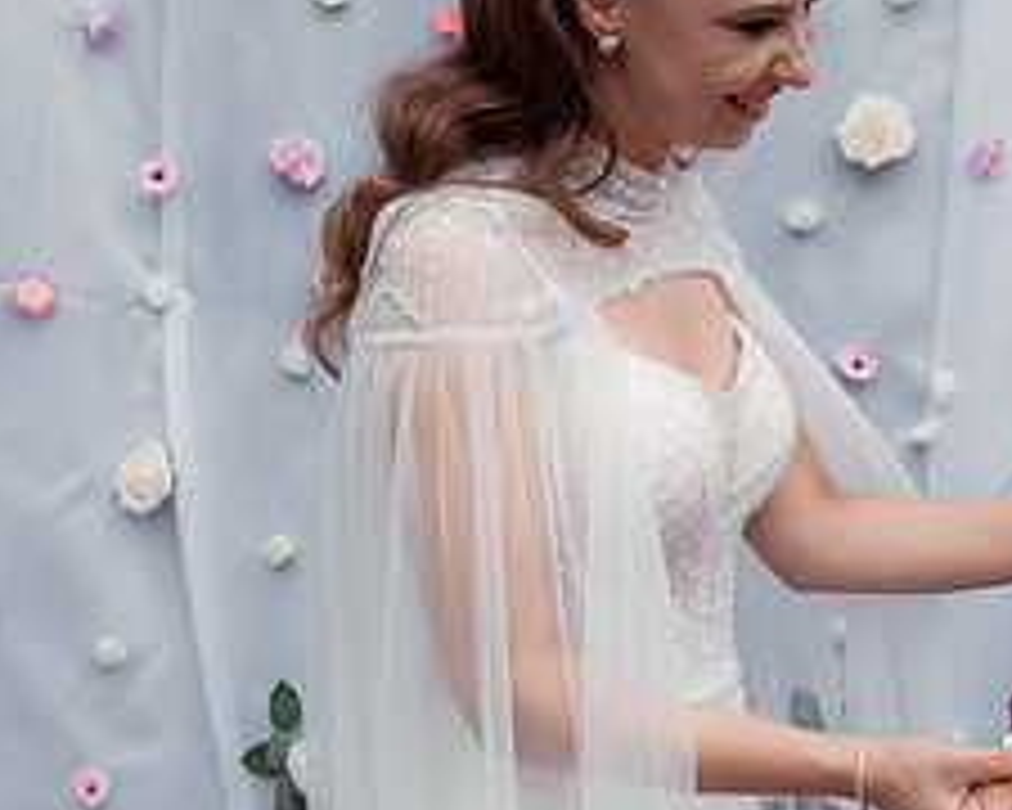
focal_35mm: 79
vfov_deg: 19.4
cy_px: 520
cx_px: 813
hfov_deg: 23.8
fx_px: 2366
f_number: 4
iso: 200
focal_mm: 30
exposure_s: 1/400
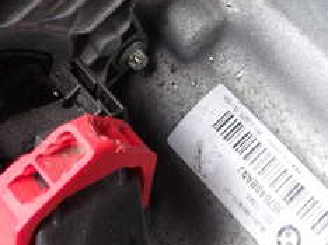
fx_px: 729
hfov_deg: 24.5
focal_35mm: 77
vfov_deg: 18.2
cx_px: 308
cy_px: -46
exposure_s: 1/80
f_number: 2.3
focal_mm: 5.4
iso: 100
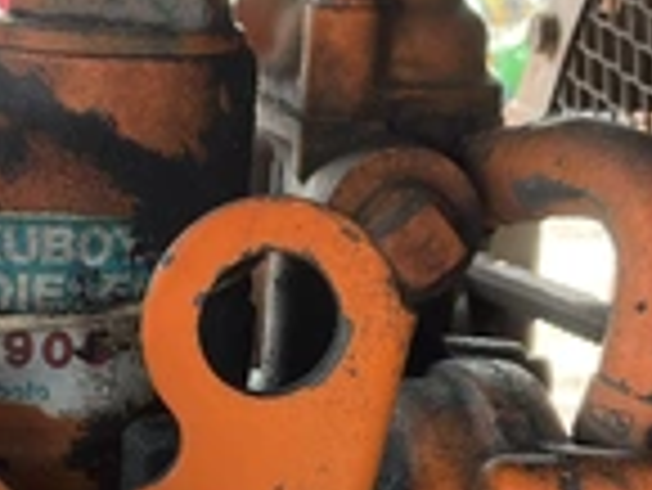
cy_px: 414
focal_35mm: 80
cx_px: 171
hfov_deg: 24.2
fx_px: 1508
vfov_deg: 18.2
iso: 64
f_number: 1.8
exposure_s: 1/109
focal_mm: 3
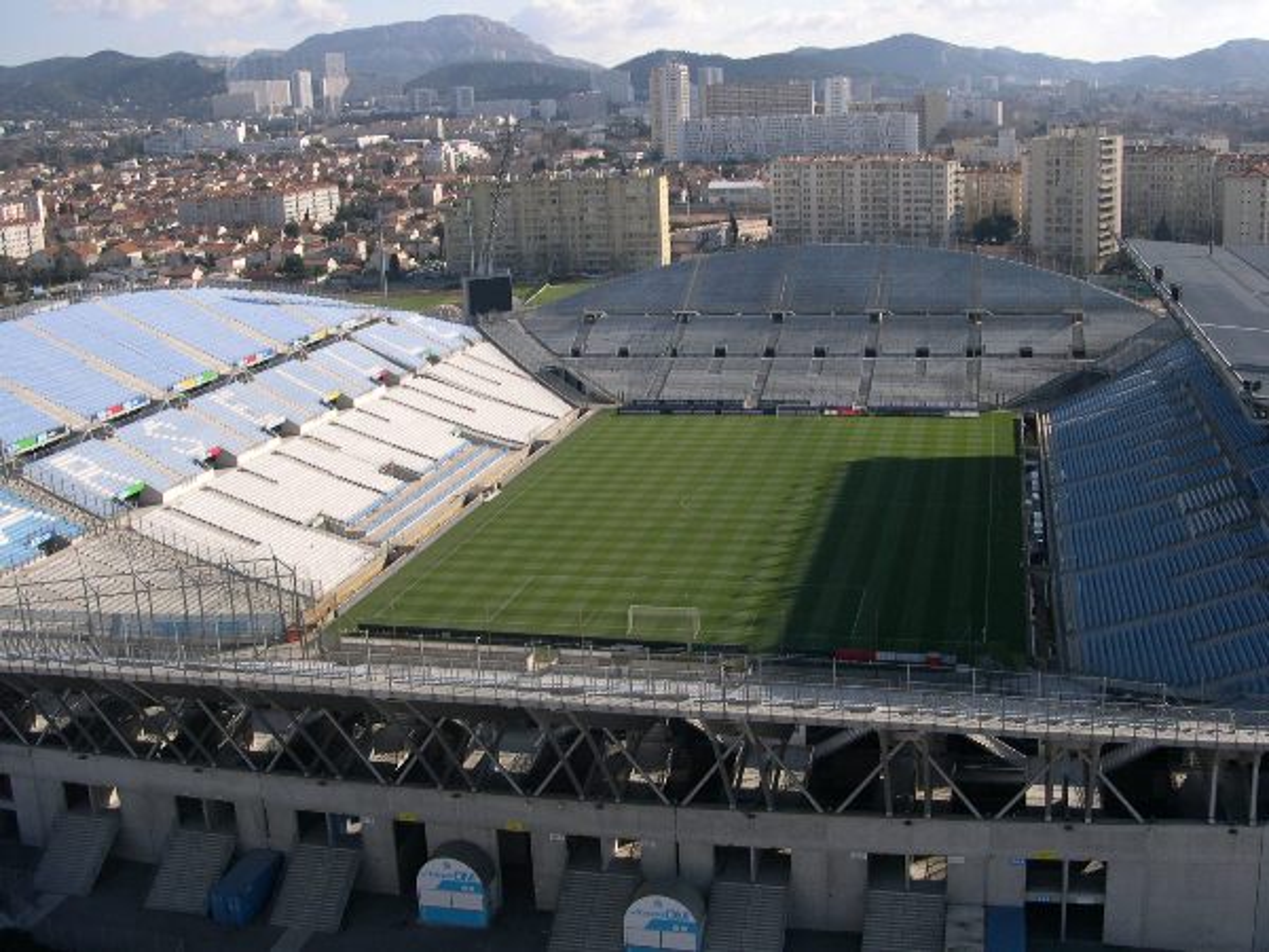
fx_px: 1393
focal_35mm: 38
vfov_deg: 37.7
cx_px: 634
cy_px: 476
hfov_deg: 49.0
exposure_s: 1/181
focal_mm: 8
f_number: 7.6
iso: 100
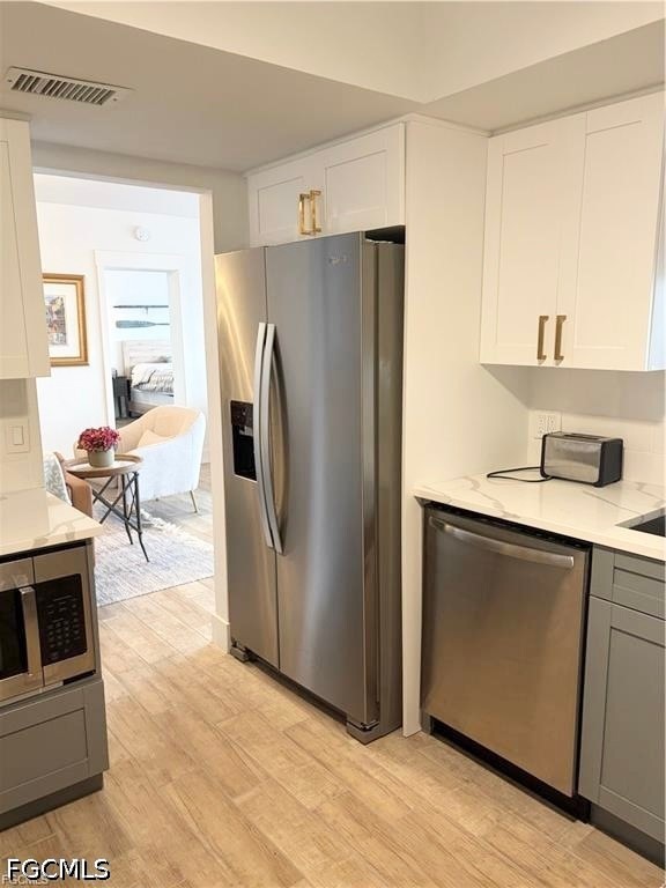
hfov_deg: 53.1
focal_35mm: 26
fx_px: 667
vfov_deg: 67.3
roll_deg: +1.4
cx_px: 333
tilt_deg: -9.5
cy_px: 444
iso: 160
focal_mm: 5.96
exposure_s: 1/60
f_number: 1.6
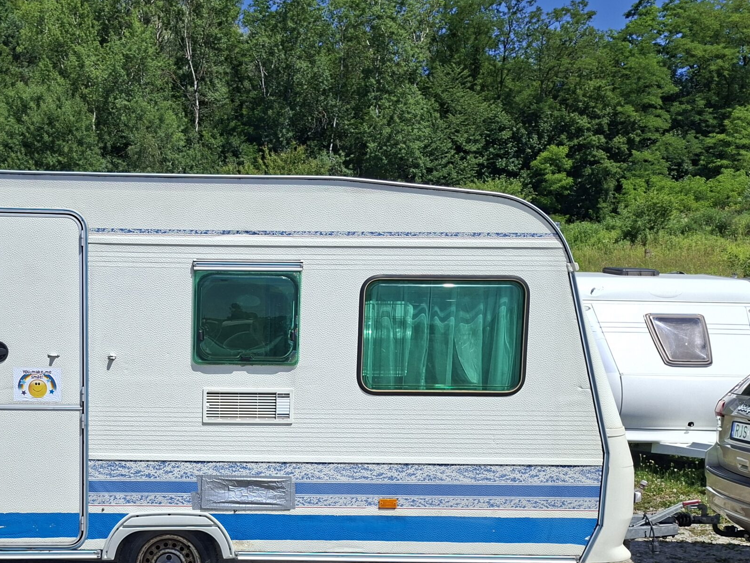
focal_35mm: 37
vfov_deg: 37.6
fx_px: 802
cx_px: 177
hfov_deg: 48.0
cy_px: 434
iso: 40
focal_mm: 5.54
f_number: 1.8
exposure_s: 1/2525
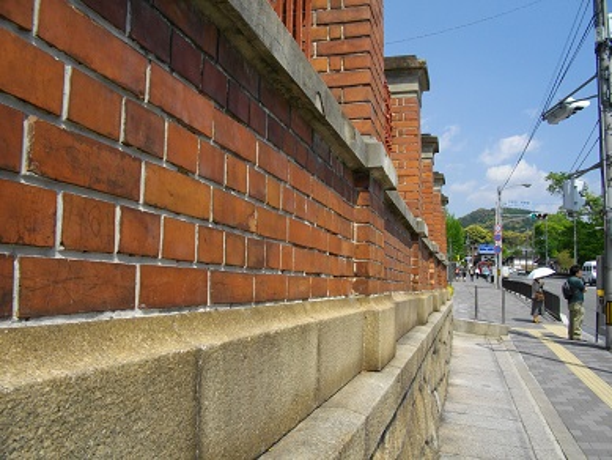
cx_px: 306
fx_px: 566
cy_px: 230
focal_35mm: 32
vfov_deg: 44.2
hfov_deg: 56.8
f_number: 5.5
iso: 100
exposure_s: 1/400
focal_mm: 5.7
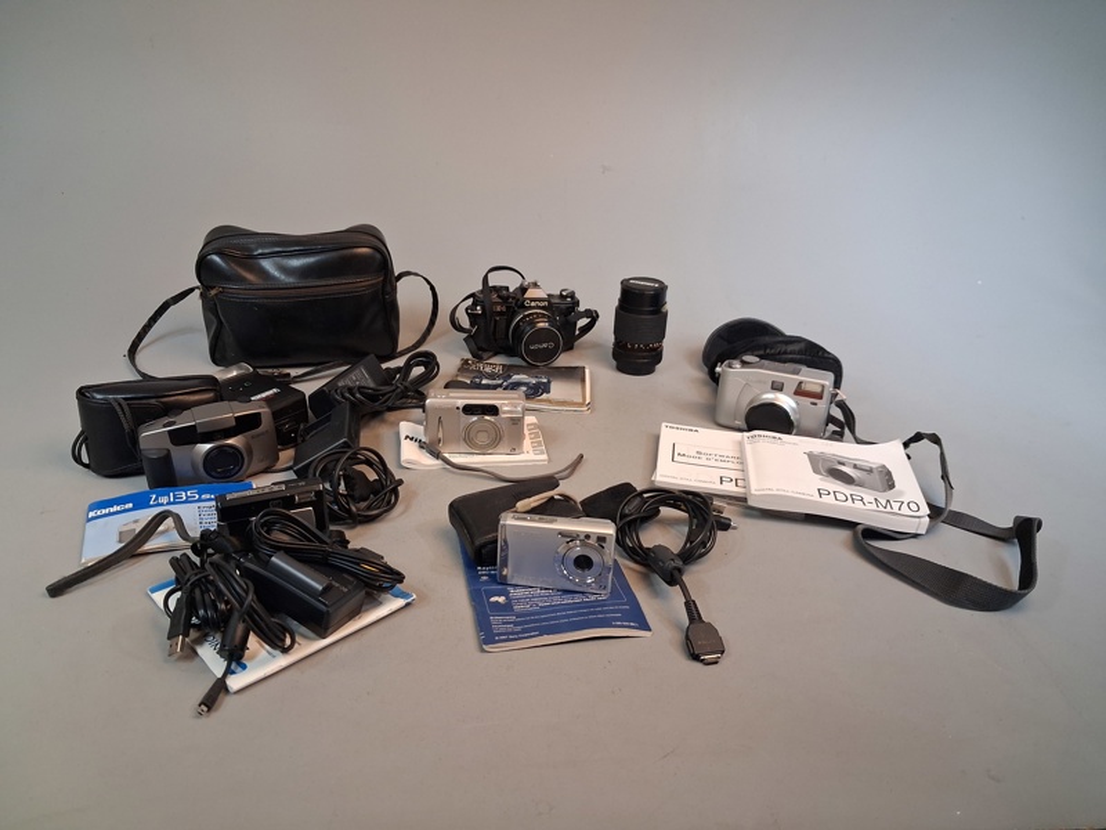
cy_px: 415
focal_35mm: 27
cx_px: 553
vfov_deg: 51.4
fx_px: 863
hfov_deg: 65.3
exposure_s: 1/50
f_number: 1.8
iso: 250
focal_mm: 4
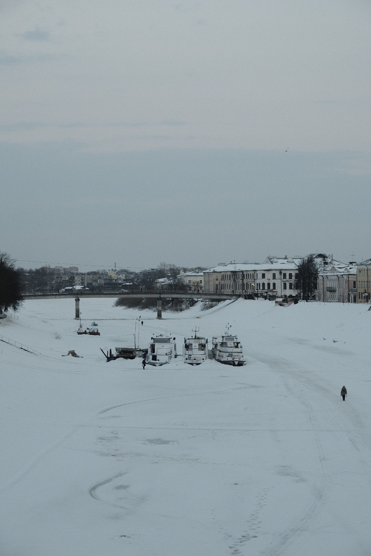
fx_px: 1283
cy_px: 278
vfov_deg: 24.5
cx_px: 186
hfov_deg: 16.5
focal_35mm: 83
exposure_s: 1/60
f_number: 8
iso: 800
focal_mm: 55
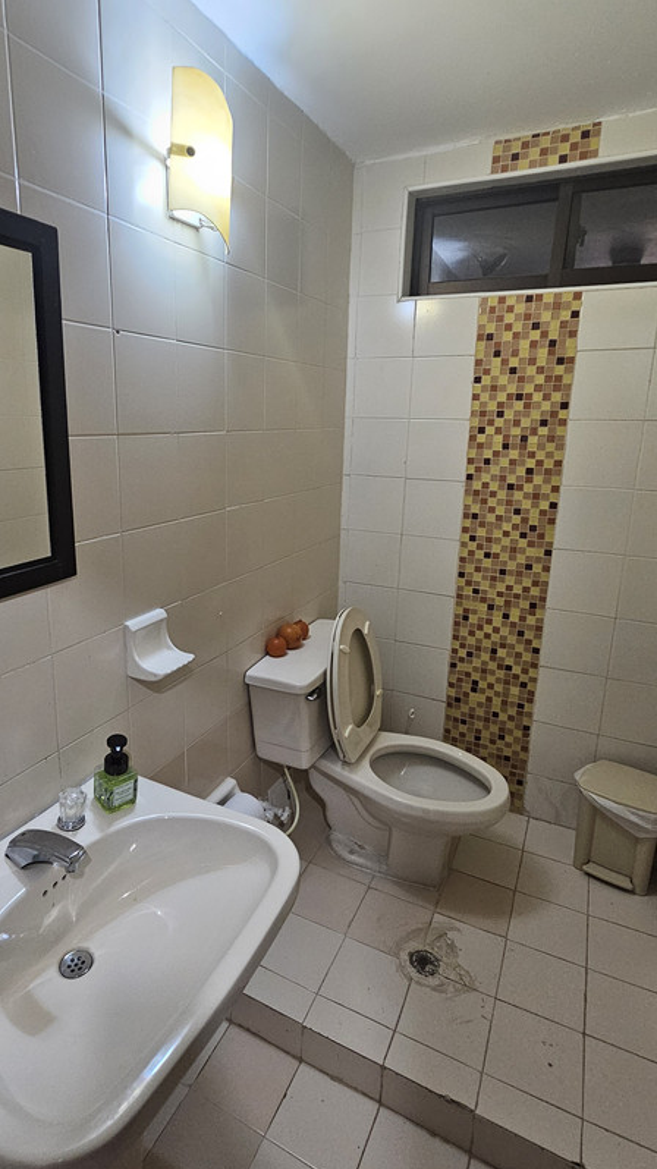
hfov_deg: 60.7
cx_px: 276
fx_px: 558
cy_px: 565
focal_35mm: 18
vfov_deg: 92.6
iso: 320
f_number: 2.2
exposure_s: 1/40
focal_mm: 2.2
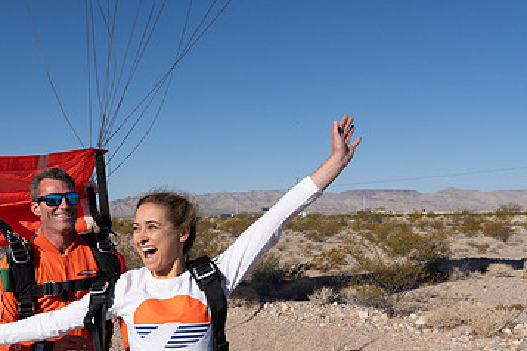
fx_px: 571
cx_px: 162
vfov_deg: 33.7
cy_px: 251
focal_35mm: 39
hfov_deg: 48.4
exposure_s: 1/2000
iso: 800
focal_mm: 24
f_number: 11
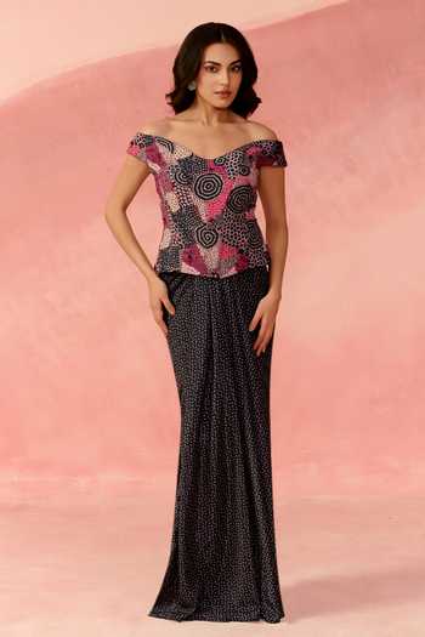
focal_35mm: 43
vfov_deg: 45.4
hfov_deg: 31.2
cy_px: 318
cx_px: 212
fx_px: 761
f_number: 4
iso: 250
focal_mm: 43
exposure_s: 1/160
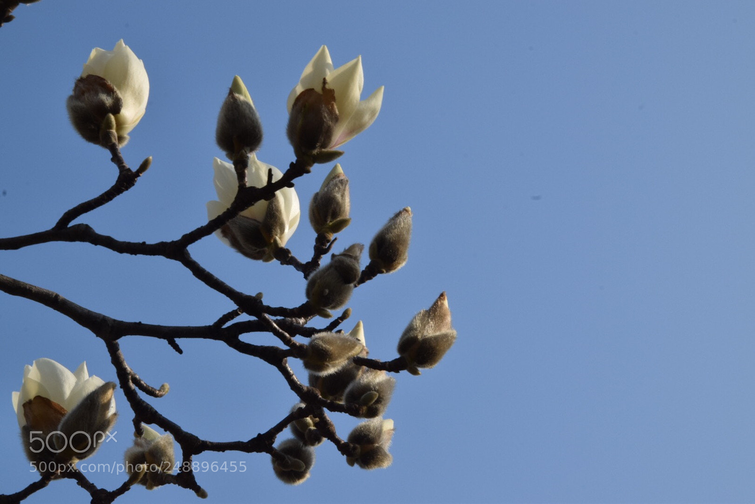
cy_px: 252
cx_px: 378
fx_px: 1950
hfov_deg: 21.9
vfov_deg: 14.7
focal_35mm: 93
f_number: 22
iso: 320
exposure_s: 1/160
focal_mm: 62
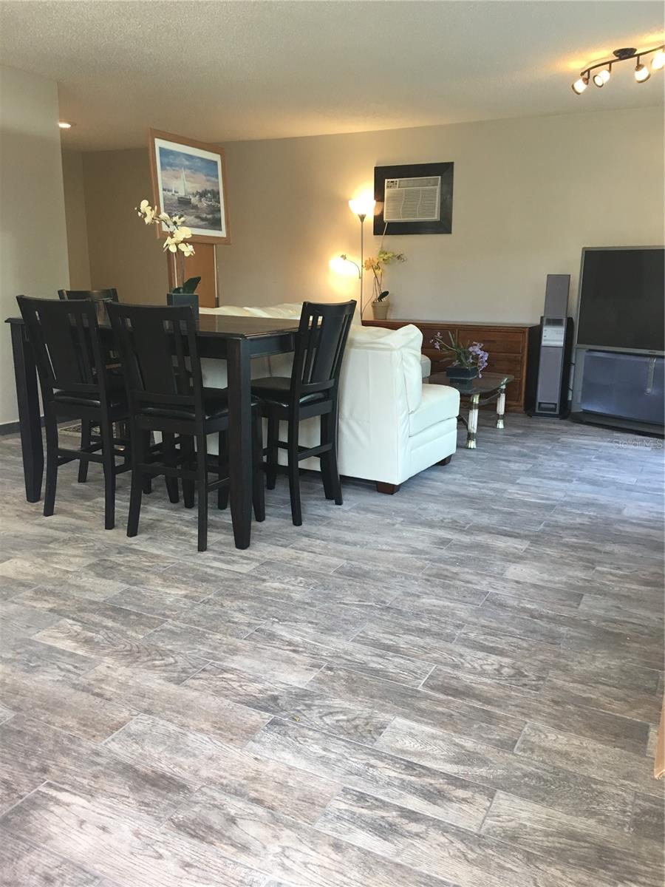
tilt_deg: -13.1
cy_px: 444
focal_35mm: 29
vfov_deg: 61.7
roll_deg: -0.5
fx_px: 743
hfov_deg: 48.2
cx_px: 332
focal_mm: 4.15
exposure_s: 1/30
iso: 40
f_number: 2.2
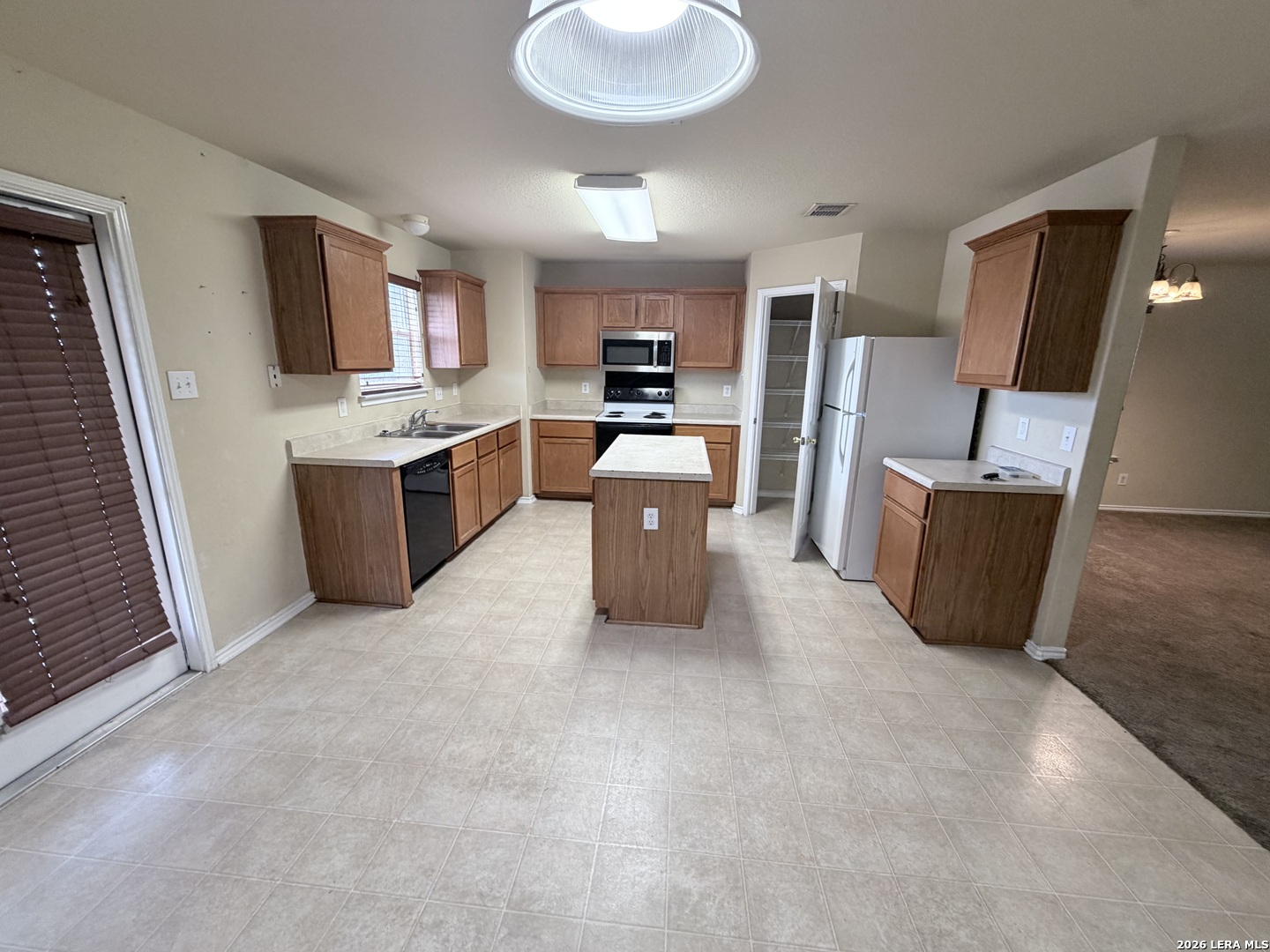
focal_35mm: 14
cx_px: 635
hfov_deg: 102.1
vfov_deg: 85.7
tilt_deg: -14.3
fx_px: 514
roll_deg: +0.3
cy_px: 476
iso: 160
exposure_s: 1/60
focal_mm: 2.22
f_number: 2.2
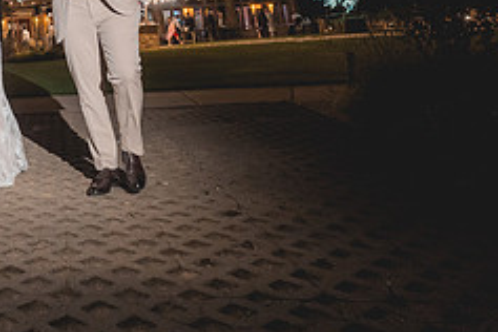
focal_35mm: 44
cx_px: -63
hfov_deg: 36.8
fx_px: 609
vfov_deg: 27.6
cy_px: -43
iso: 3200
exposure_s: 1/100
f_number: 2.8
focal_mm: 18
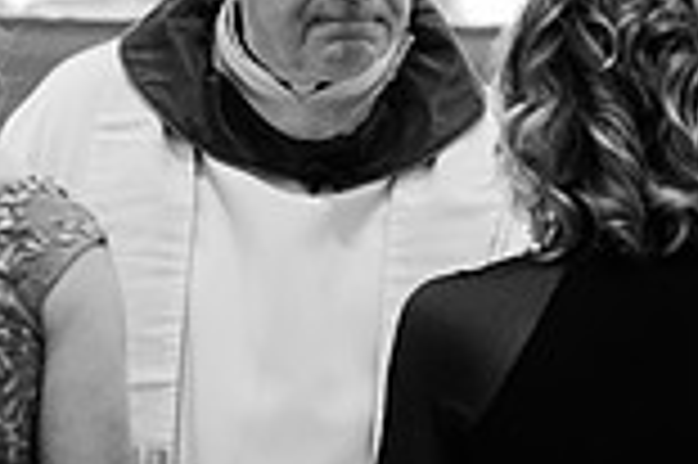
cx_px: 432
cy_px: 112
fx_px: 16986
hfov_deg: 2.4
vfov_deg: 1.6
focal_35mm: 877
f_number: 2.8
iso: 1000
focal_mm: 200
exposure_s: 1/250
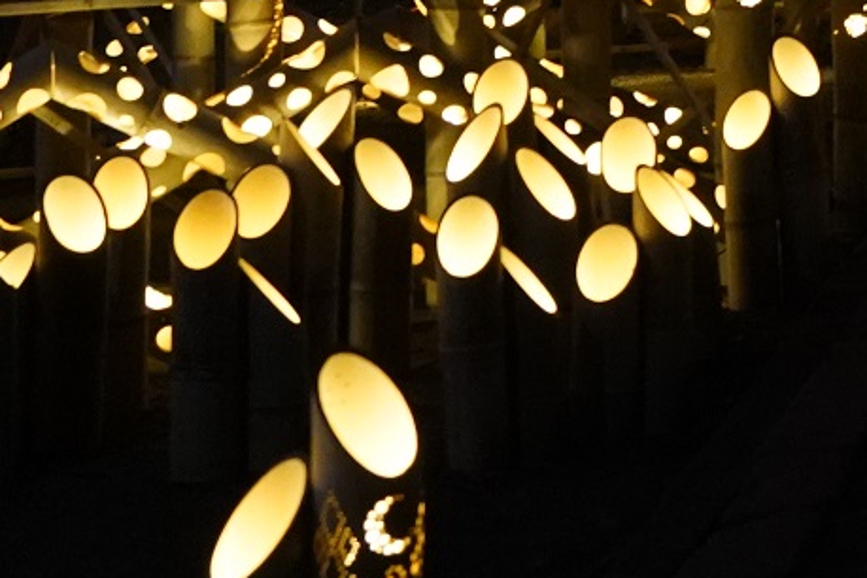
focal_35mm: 157
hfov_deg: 12.4
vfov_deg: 8.4
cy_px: -481
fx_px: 3781
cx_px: 1315
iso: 6400
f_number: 5
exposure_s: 1/40
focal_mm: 36
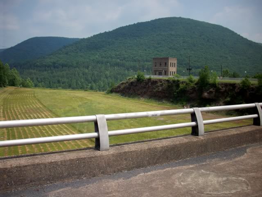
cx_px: 131
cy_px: 98
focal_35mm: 37
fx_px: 280
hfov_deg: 50.1
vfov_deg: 38.7
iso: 80
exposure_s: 1/559
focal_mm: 6.2
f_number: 5.6
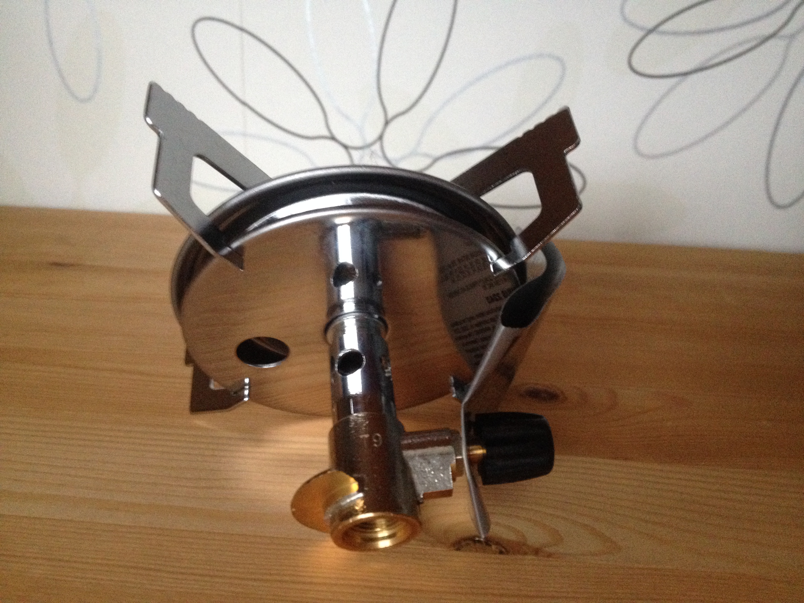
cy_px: 302
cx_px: 402
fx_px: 813
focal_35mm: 35
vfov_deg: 40.7
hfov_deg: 52.6
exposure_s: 1/15
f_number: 2.4
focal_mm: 4.28
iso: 400
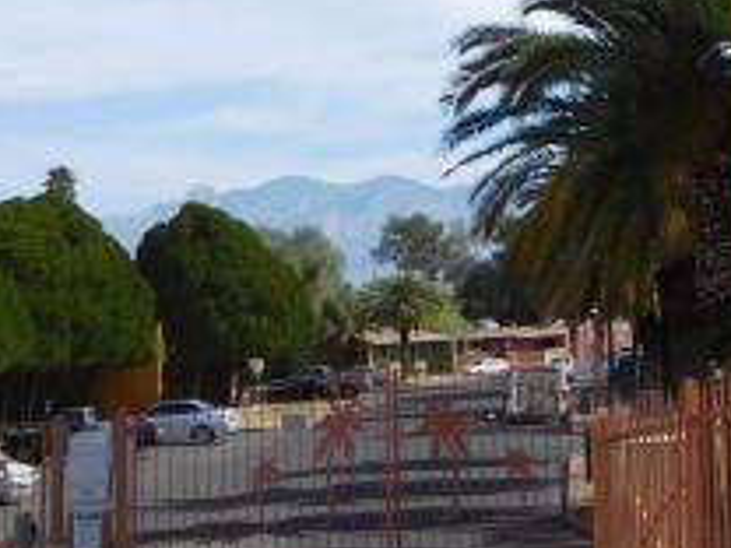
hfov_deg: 19.9
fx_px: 2027
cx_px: 720
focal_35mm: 96
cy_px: -91
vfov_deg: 14.9
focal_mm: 4.5
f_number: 6.8
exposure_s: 1/400
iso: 125
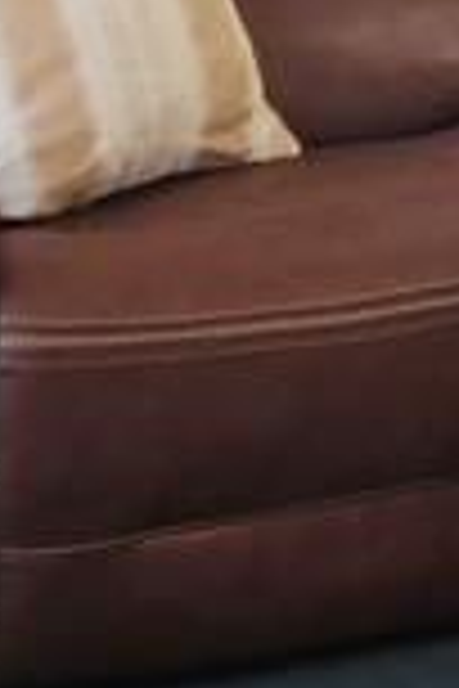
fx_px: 3060
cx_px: 828
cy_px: -589
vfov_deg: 11.8
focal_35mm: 160
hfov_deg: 8.3
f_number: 1.8
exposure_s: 1/180
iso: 125
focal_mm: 5.4
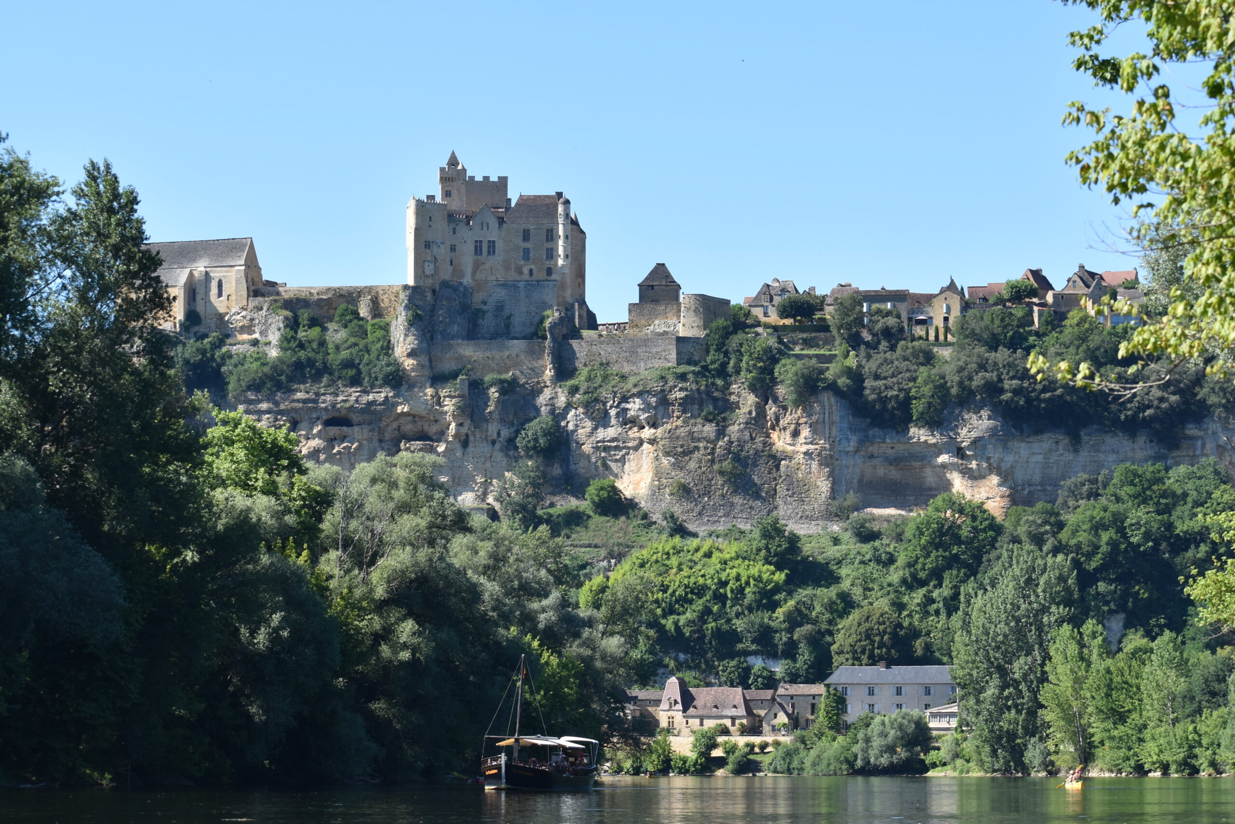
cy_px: 412
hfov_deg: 18.2
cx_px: 618
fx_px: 3860
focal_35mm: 112
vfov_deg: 12.2
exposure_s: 1/320
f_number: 9
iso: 200
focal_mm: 75
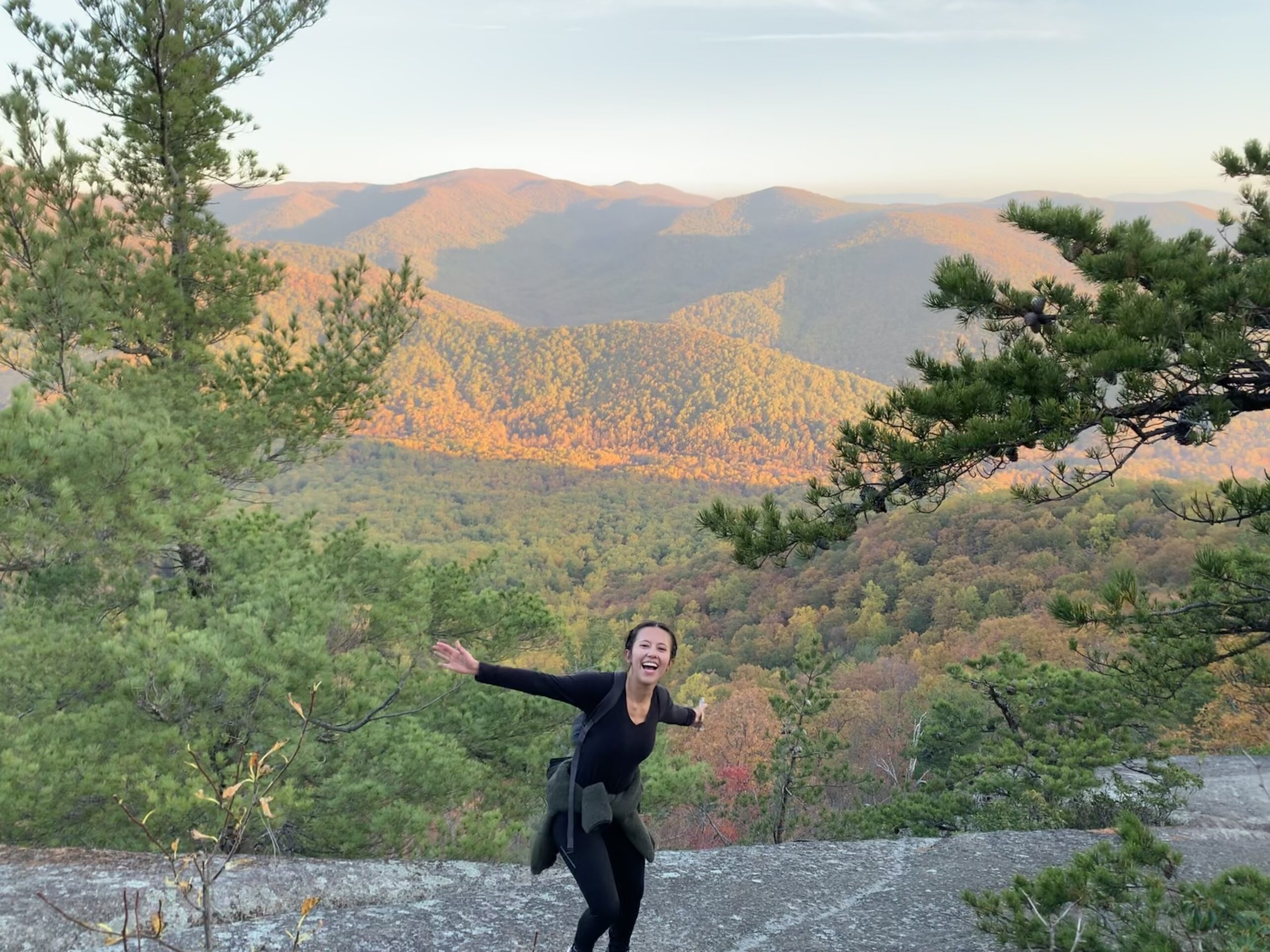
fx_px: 954
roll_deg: +1.5
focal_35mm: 26
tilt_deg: -13.4
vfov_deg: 53.1
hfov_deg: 67.3
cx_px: 635
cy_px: 476
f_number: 1.8
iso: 32
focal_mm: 4.25
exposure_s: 1/122
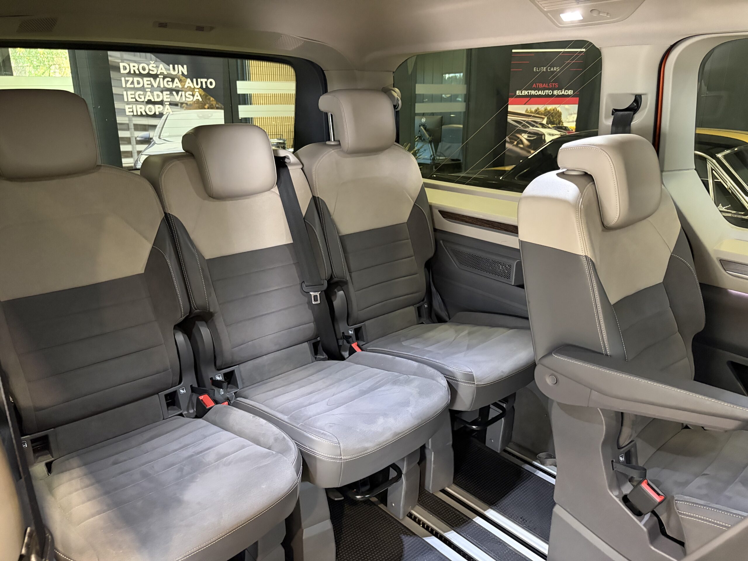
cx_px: 374
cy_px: 280
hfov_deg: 67.3
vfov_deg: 53.1
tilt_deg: -16.2
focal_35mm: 26
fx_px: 562
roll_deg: +0.8
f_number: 1.6
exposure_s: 1/31
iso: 640
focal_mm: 5.96
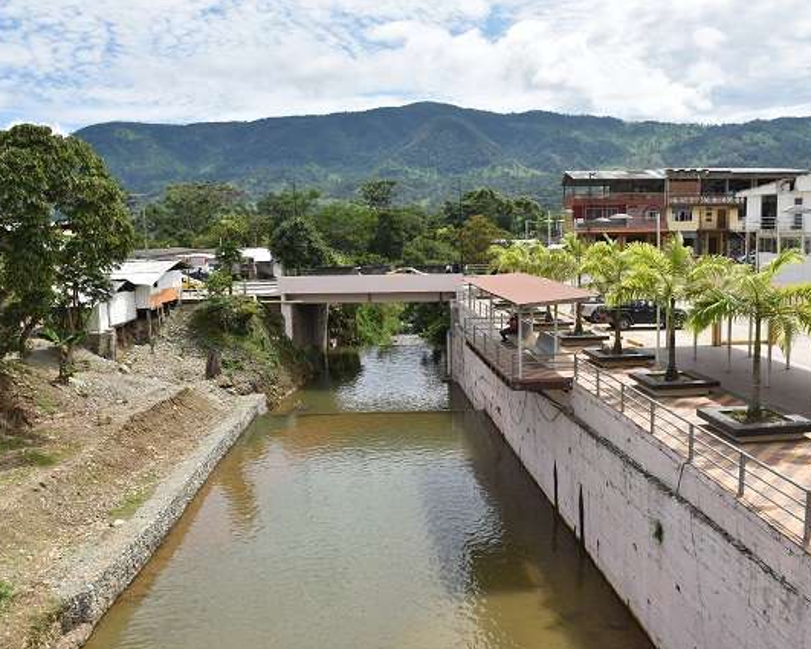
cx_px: 435
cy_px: 326
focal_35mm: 31
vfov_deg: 47.1
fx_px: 744
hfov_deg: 57.1
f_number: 7.1
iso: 125
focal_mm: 18
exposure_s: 1/500
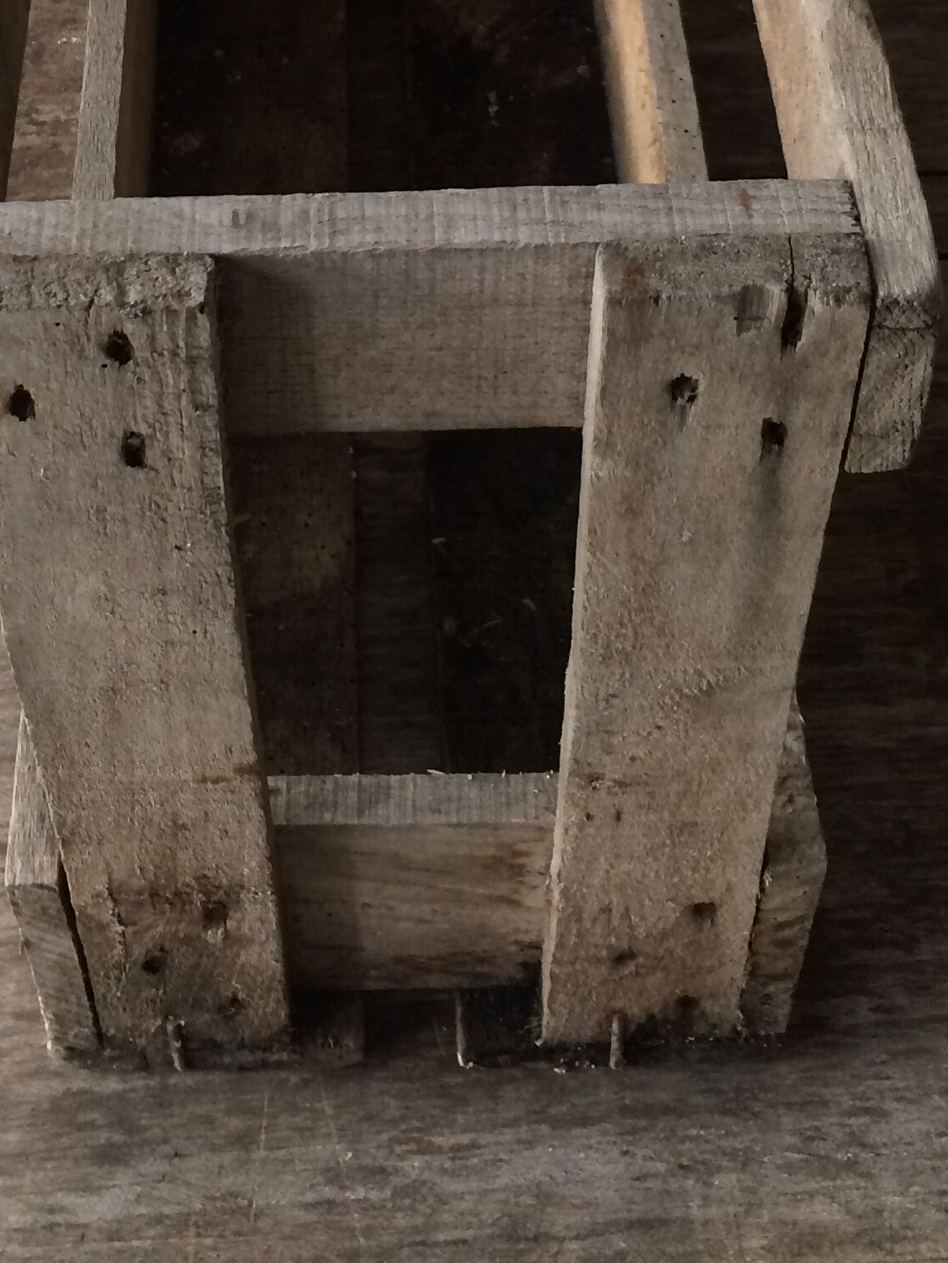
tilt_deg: -43.3
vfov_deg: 28.3
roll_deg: +0.0
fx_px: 2300
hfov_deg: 23.1
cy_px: -81
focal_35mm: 63
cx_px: 286
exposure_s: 1/33
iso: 50
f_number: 2.2
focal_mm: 4.15
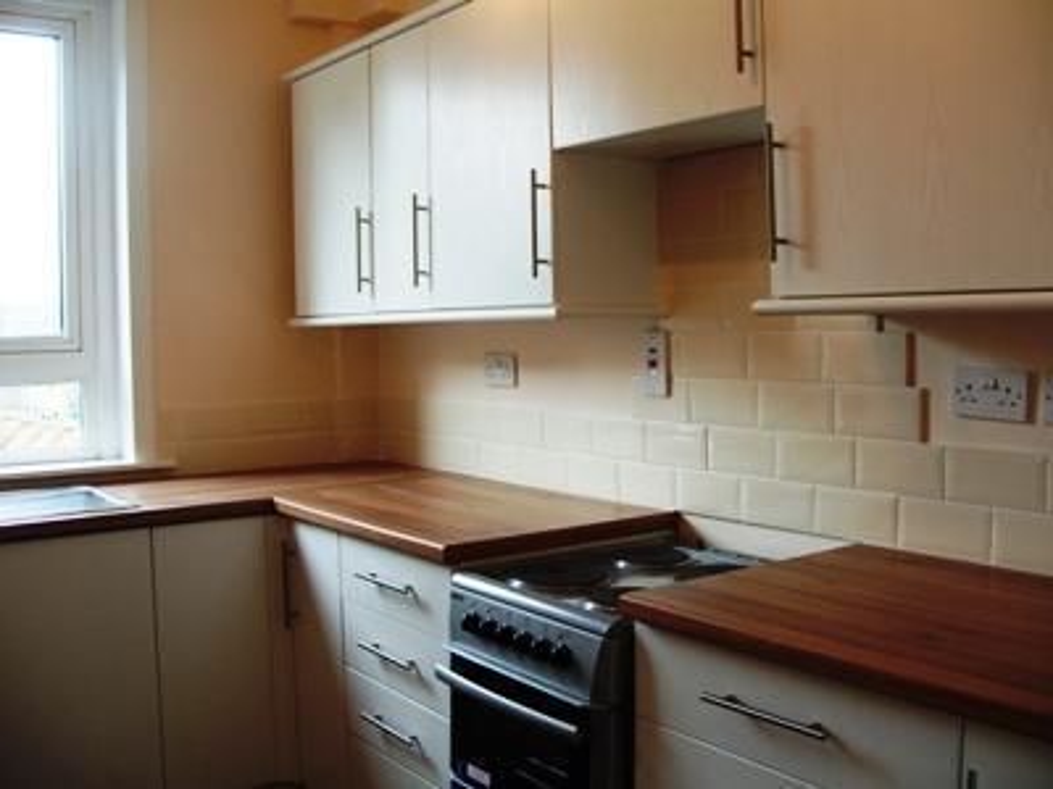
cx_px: 526
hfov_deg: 52.6
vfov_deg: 40.7
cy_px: 394
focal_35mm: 35
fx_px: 1065
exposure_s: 1/60
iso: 80
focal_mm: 7.8
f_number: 2.8
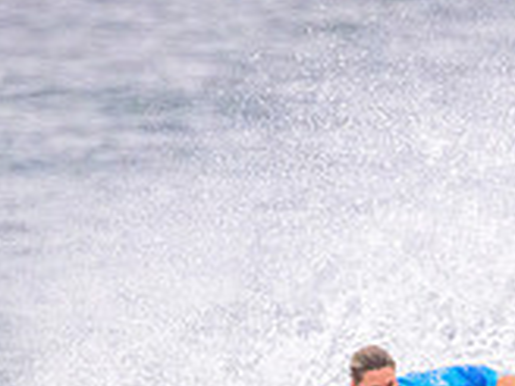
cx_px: 650
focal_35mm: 2713
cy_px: 585
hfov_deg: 0.7
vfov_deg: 0.5
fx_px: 40363
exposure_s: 1/2000
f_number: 11
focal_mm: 800
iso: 6400
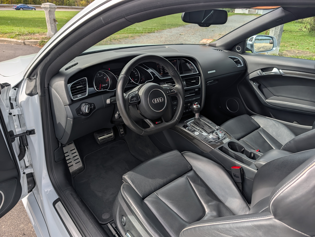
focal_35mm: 24
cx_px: 158
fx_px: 219
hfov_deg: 71.5
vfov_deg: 56.9
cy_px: 118
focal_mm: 6.9
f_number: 1.68
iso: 19
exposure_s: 1/652
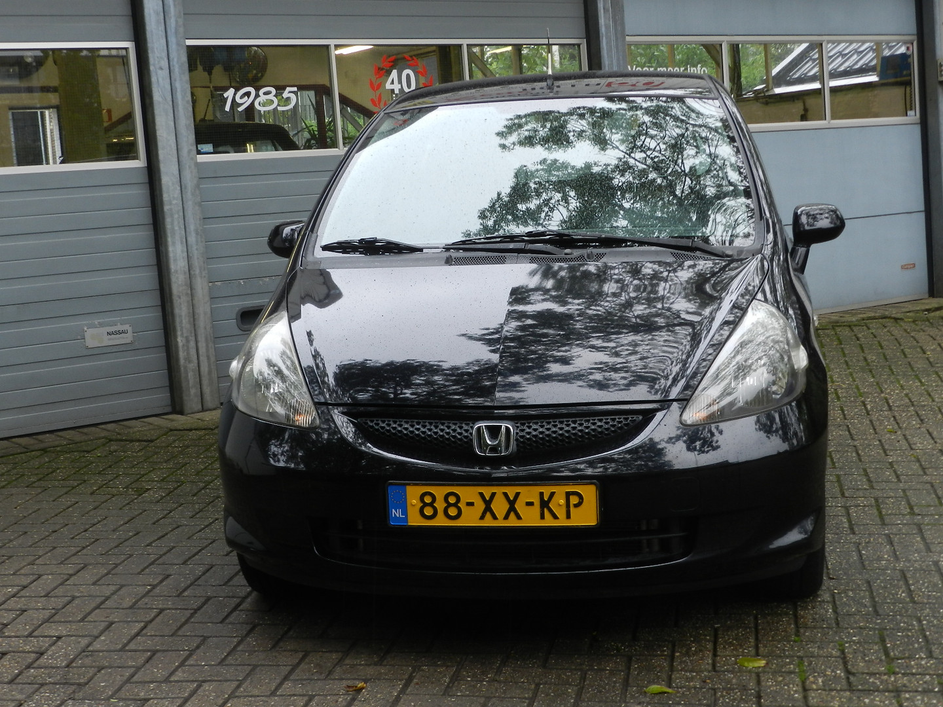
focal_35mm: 53
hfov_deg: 36.2
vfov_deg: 27.5
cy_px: 354
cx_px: 472
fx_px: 1444
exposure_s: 1/50
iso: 160
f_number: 4.4
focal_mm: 9.4
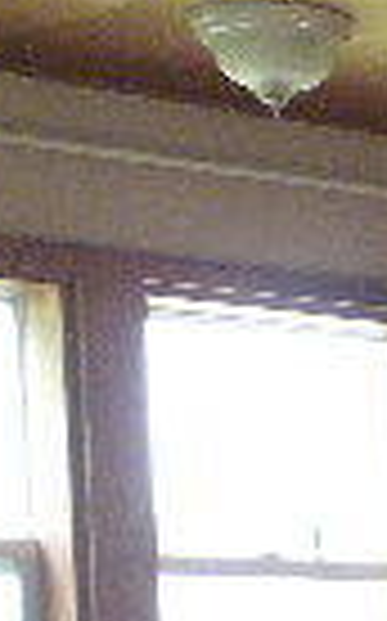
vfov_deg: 11.0
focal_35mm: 182
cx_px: 940
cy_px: 1017
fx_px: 3078
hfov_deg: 6.8
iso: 353
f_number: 3.5
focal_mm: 6.6
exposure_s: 1/58.3
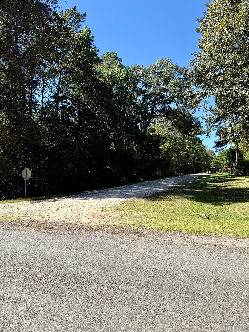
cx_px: 124
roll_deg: +0.5
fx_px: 230
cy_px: 166
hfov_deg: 56.8
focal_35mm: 24
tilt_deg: +1.3
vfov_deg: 71.6
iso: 80
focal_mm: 6.76
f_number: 1.78
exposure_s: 1/2053
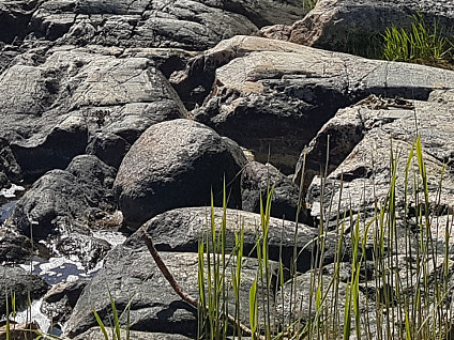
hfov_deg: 20.0
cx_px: 197
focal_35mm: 98
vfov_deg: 14.0
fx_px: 1285
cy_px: -195
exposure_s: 1/3480
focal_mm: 4.2
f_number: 1.7
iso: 40
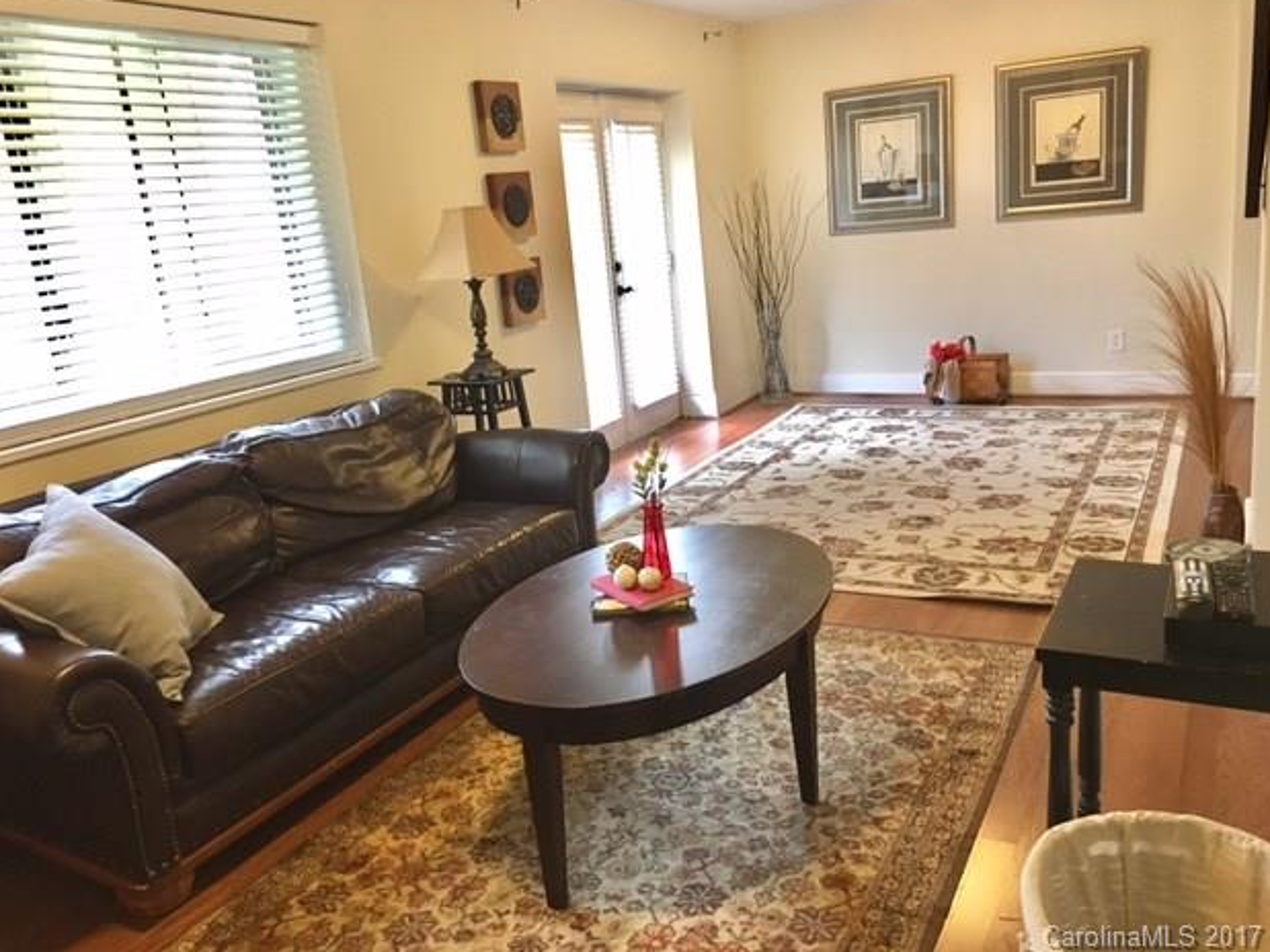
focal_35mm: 30
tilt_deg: -13.5
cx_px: 622
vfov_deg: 46.8
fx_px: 1100
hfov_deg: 60.0
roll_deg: +4.9
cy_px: 464
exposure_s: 1/30
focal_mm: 4.15
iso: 200
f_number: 2.2
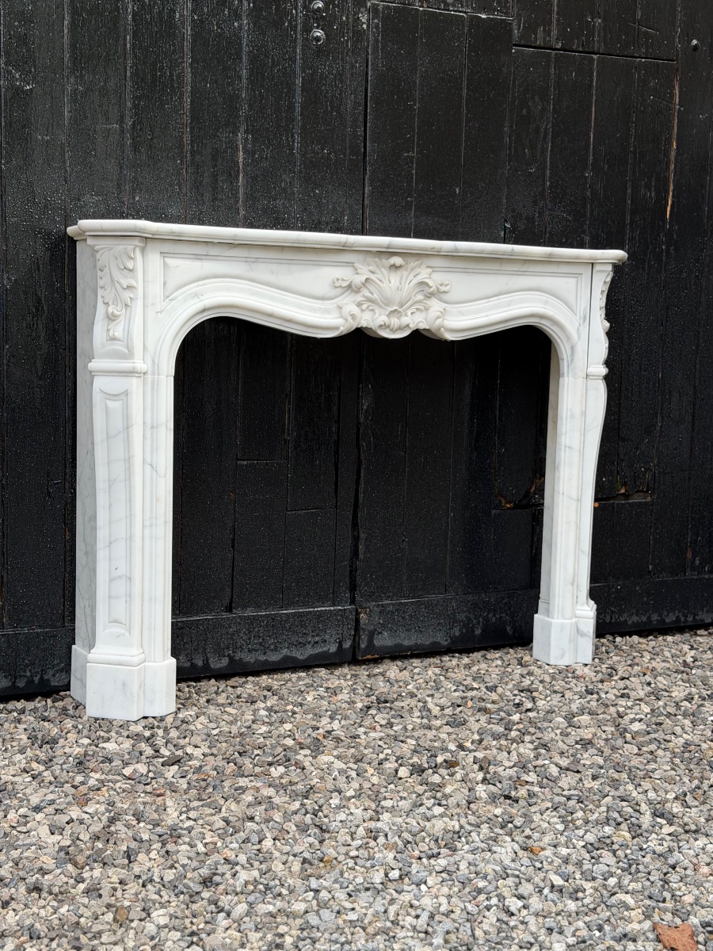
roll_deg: -2.6
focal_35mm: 48
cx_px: 356
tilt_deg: -7.1
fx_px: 1318
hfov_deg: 30.3
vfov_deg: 39.7
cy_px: 476
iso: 64
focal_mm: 6.76
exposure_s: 1/939
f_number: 1.78
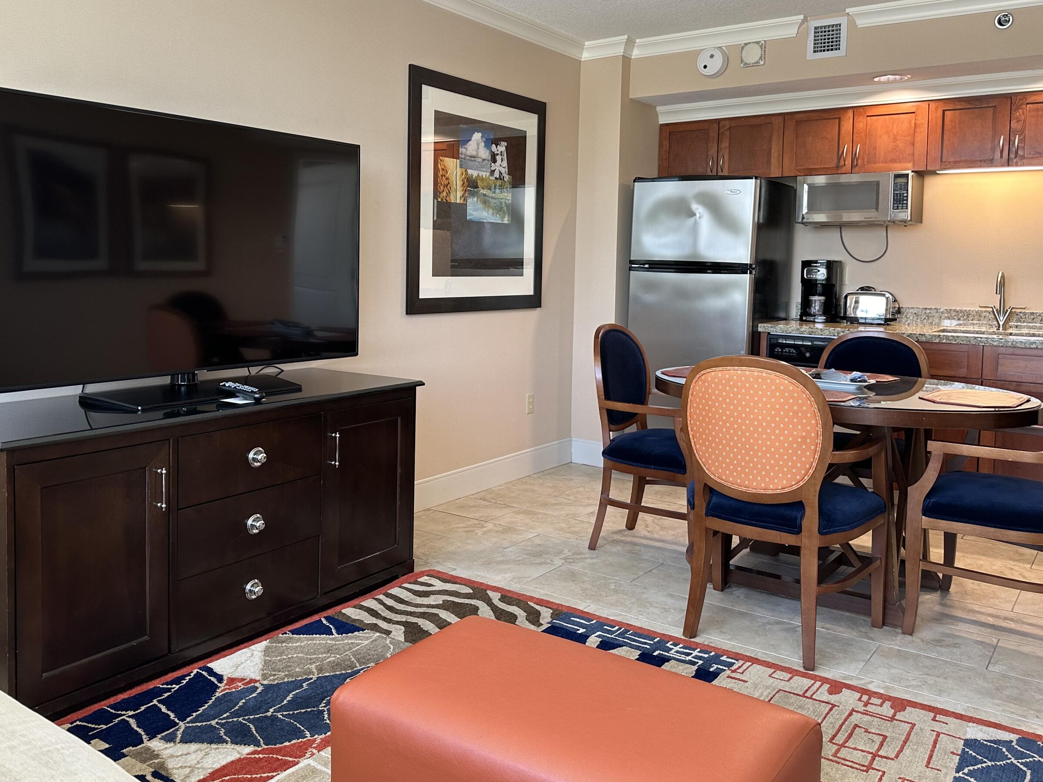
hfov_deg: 59.9
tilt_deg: -3.1
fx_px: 904
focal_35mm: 30
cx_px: 489
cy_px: 312
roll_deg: -0.8
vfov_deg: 46.5
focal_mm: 6.86
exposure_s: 1/60
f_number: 1.78
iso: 125
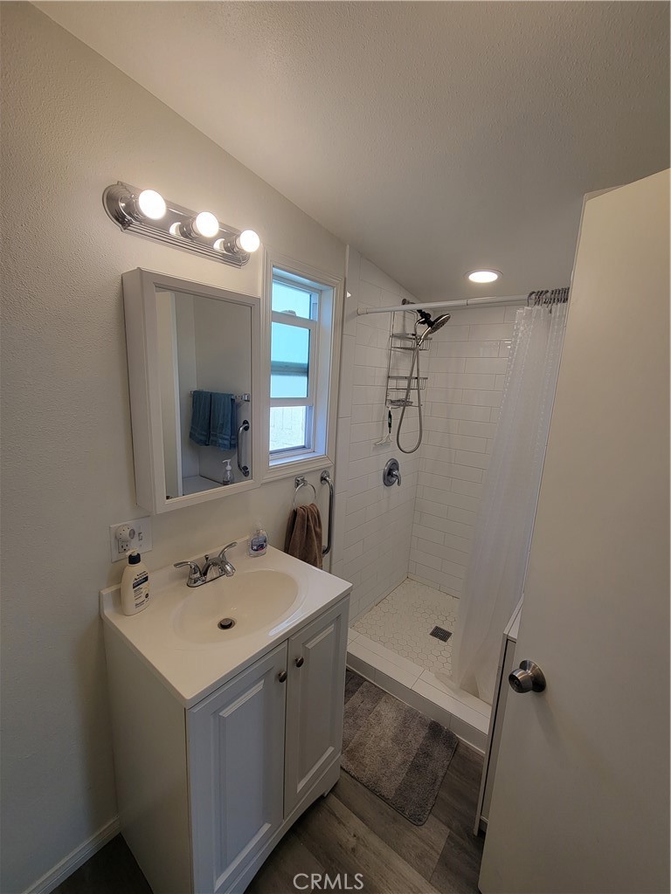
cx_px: 336
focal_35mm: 13
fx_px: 336
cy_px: 447
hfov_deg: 89.9
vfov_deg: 106.2
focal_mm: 2.2
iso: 50
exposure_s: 1/133
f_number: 2.2
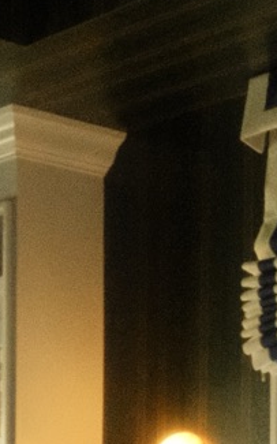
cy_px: 602
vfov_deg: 15.2
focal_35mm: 130
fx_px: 1571
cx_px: -20
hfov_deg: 10.0
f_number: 22
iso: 10000
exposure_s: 1/30
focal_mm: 15.2
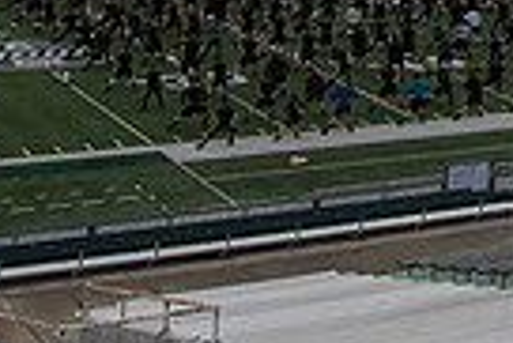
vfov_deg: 12.5
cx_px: 498
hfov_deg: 19.5
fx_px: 1455
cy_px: -224
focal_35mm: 102
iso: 640
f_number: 5.6
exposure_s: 1/3200
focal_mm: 24
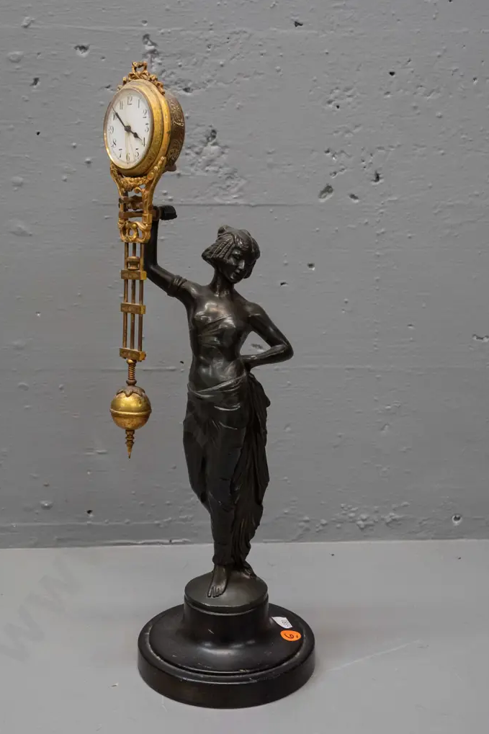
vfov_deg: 42.8
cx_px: 223
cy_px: 366
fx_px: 937
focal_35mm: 46
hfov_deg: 29.2
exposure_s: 1/160
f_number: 5.6
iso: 3200
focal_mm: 22
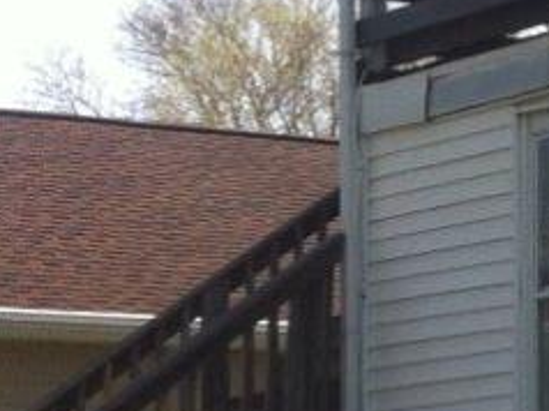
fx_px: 3359
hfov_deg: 8.0
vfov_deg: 7.0
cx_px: 1654
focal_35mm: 212
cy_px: 215
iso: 80
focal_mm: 3.85
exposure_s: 1/736
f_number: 2.8
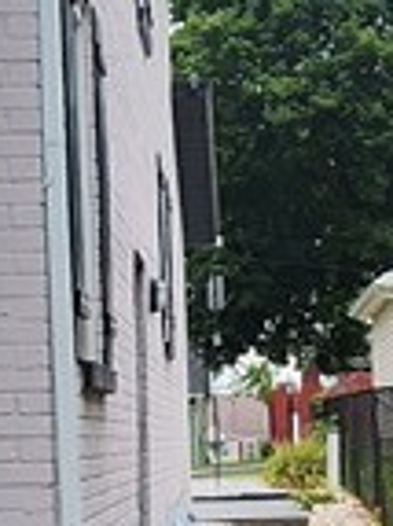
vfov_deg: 20.6
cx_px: 242
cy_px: 482
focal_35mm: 93
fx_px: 1410
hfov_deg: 15.9
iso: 50
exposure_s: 1/634
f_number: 2.2
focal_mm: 2.2
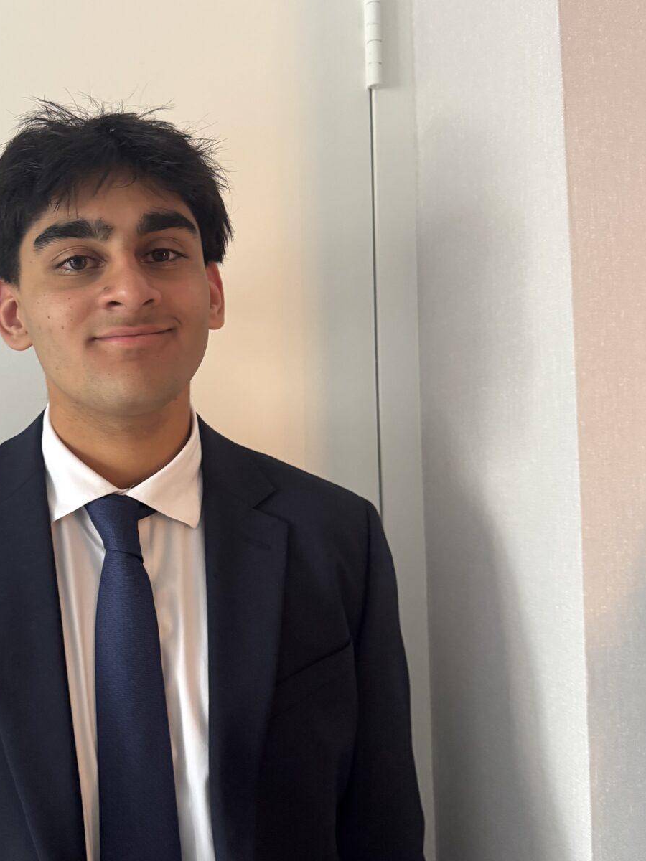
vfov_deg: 56.8
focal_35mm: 32
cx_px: 237
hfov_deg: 43.8
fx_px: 796
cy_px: 413
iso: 800
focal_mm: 6.76
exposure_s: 1/60
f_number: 1.78
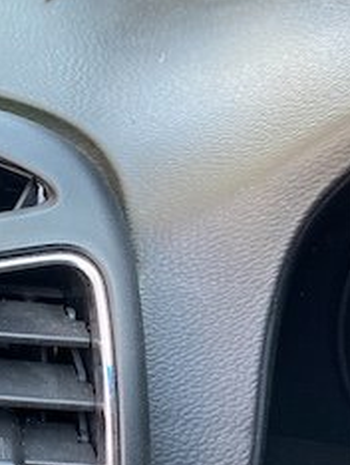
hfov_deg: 19.1
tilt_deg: -30.4
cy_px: 334
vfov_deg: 27.1
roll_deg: -2.8
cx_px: -115
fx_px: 955
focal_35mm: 71
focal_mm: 4.25
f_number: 1.8
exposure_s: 1/121
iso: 64
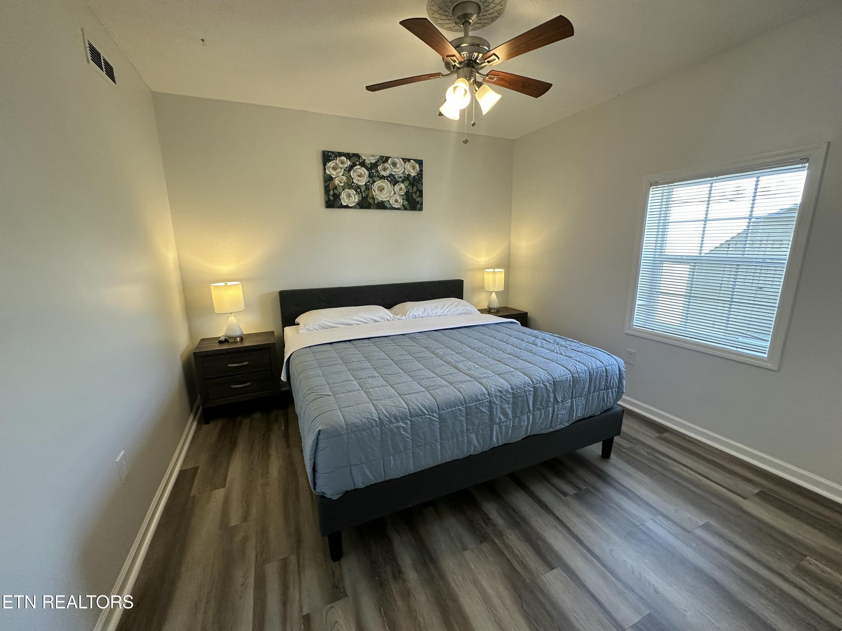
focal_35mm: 14
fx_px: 341
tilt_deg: -11.4
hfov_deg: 102.1
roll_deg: +0.4
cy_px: 316
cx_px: 421
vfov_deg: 85.7
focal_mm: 2.22
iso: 200
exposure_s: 1/120
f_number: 2.2
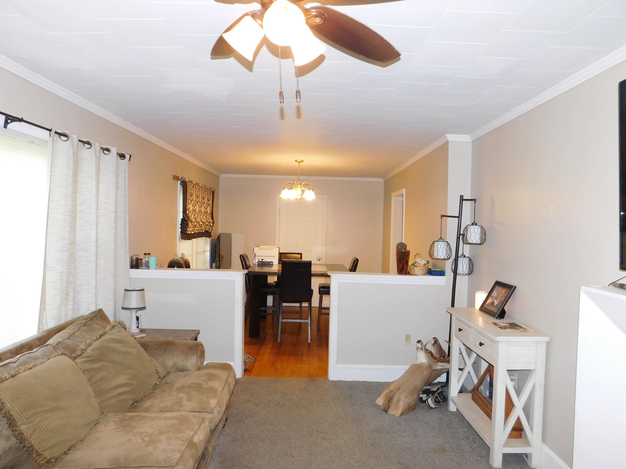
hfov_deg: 71.6
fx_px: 434
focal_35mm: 24
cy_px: 235
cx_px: 320
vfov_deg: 56.8
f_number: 3
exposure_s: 1/30
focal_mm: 4
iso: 200
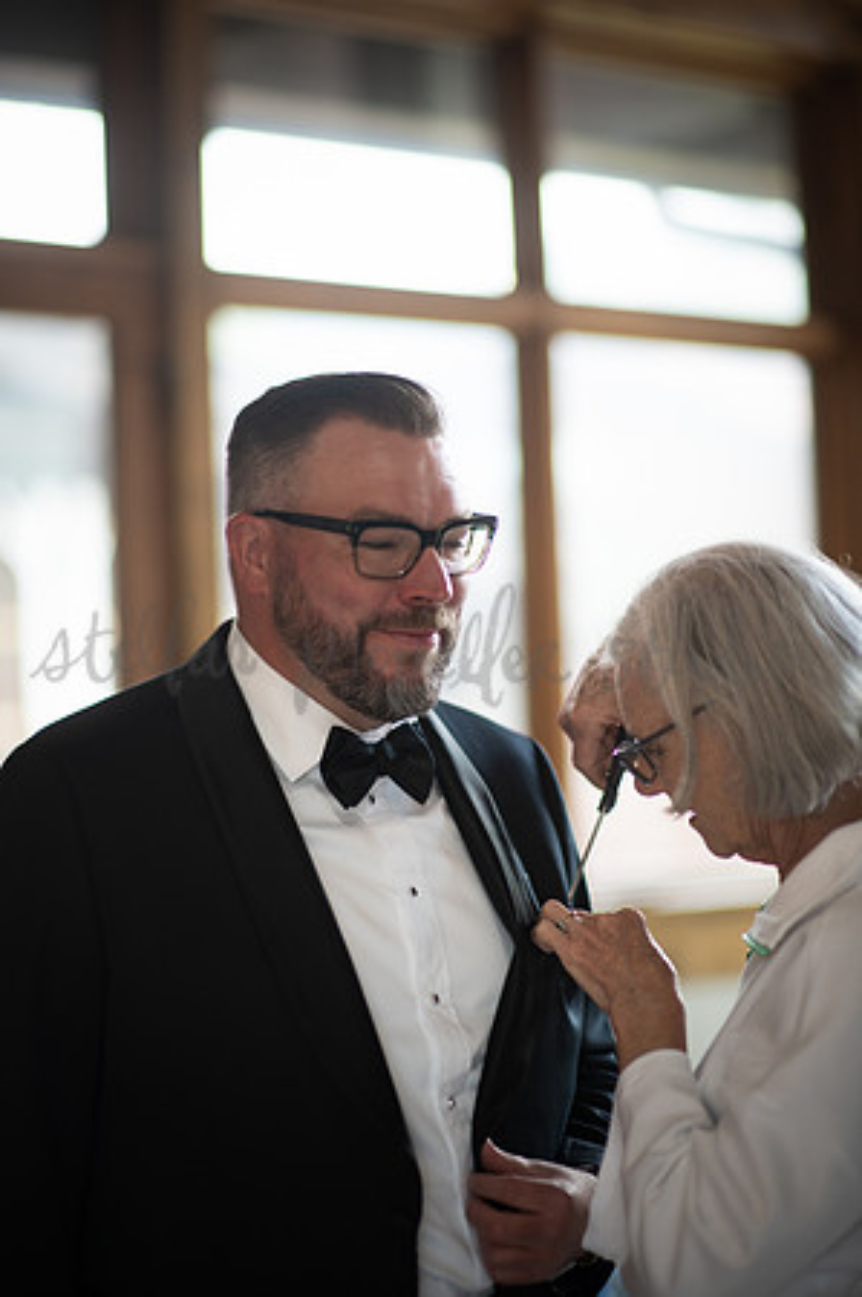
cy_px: 648
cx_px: 431
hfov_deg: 16.0
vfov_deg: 23.9
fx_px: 3060
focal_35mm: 85
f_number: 1.4
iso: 160
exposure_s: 1/200
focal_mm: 85
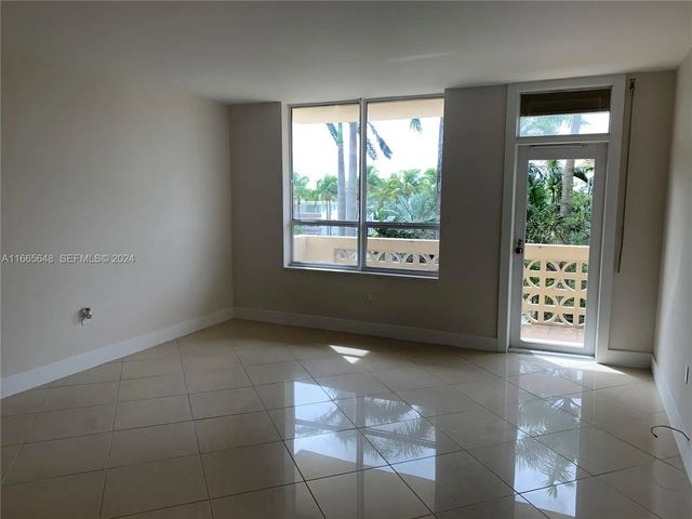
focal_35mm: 26
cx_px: 346
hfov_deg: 67.3
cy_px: 260
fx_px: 520
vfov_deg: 53.1
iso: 40
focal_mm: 4.25
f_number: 1.8
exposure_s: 1/120
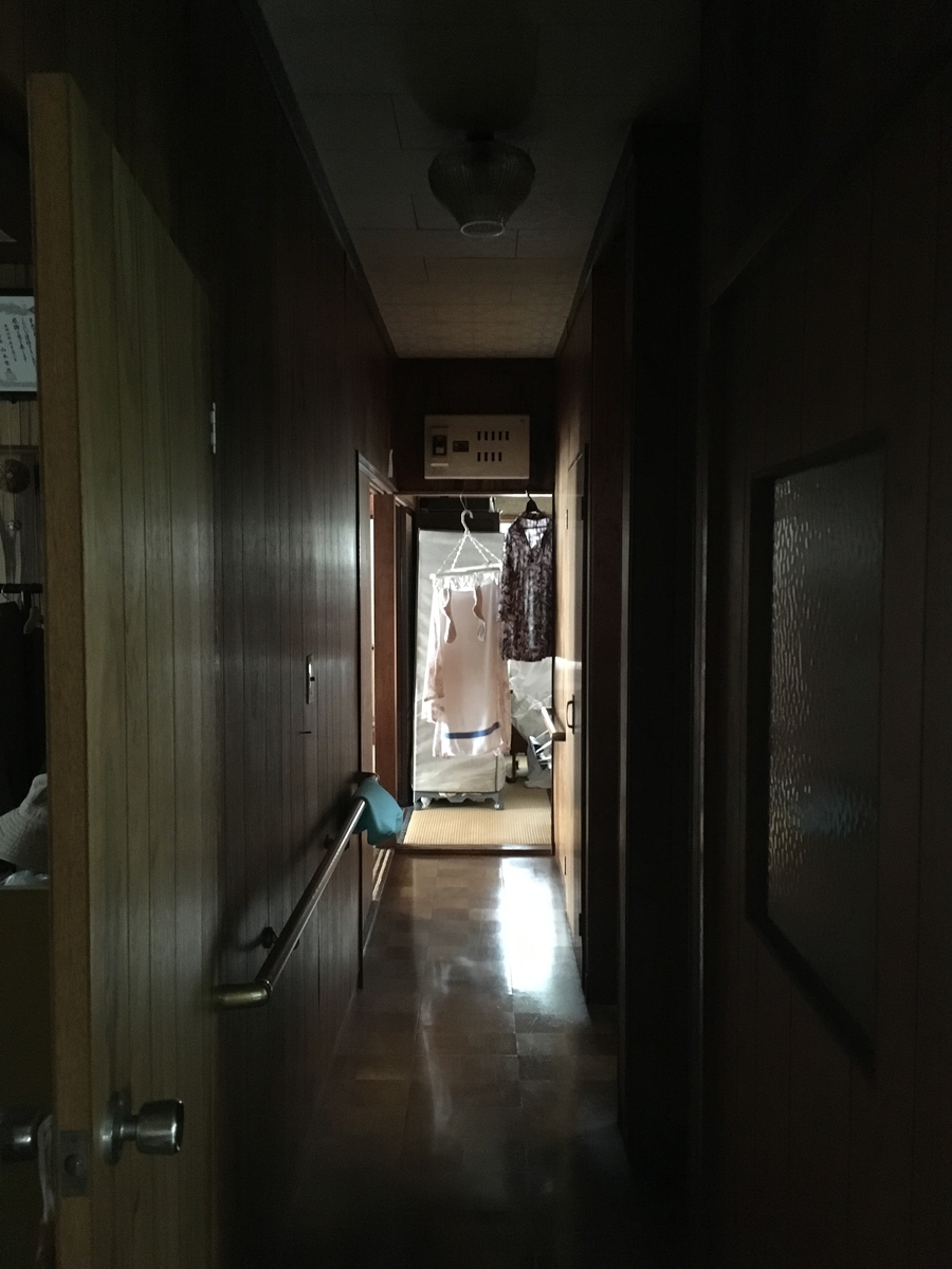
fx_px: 1063
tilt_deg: -3.8
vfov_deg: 61.7
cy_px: 634
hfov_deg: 48.2
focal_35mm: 29
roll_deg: -0.5
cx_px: 476
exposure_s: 1/15
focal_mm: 4.15
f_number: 2.2
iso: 640
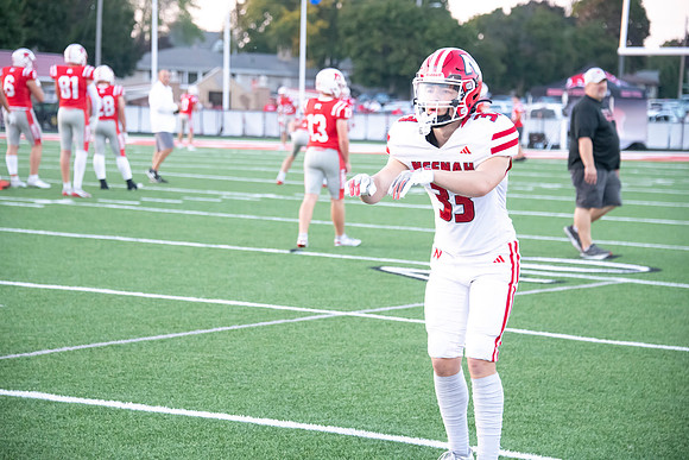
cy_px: 230
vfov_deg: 11.2
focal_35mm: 122
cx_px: 344
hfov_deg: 16.8
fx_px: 2335
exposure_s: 1/640
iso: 4000
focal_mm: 122
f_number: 5.6
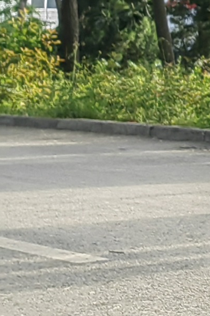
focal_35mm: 182
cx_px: 778
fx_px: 1592
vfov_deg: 11.0
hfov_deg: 6.4
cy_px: -116
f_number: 1.8
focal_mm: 5.54
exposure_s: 1/520
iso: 50
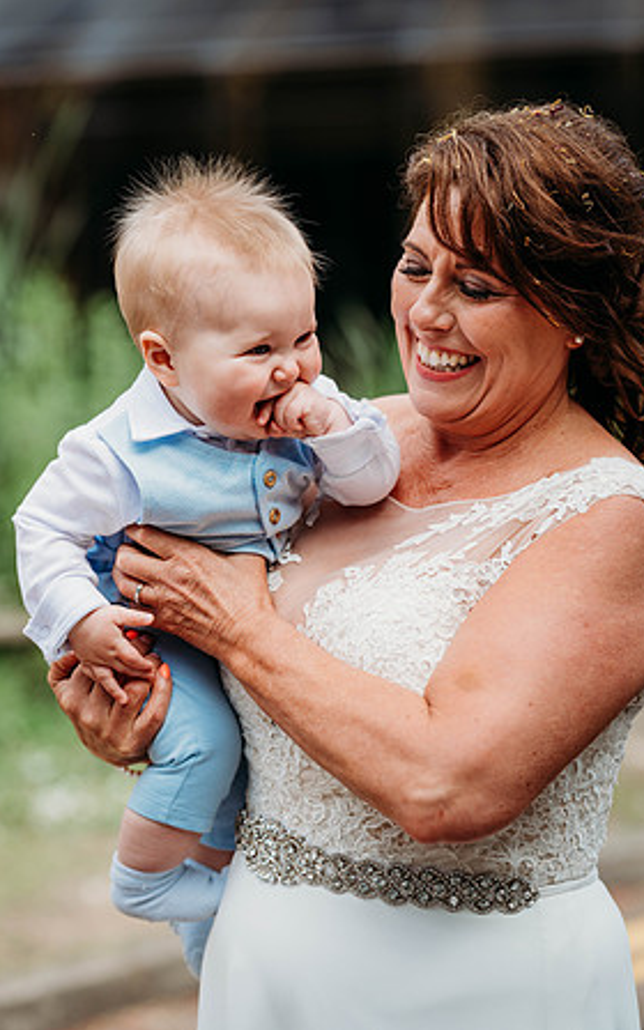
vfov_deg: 23.8
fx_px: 2443
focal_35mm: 87
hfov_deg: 15.0
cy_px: 515
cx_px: 321
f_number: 2.5
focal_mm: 85
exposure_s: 1/2500
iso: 100
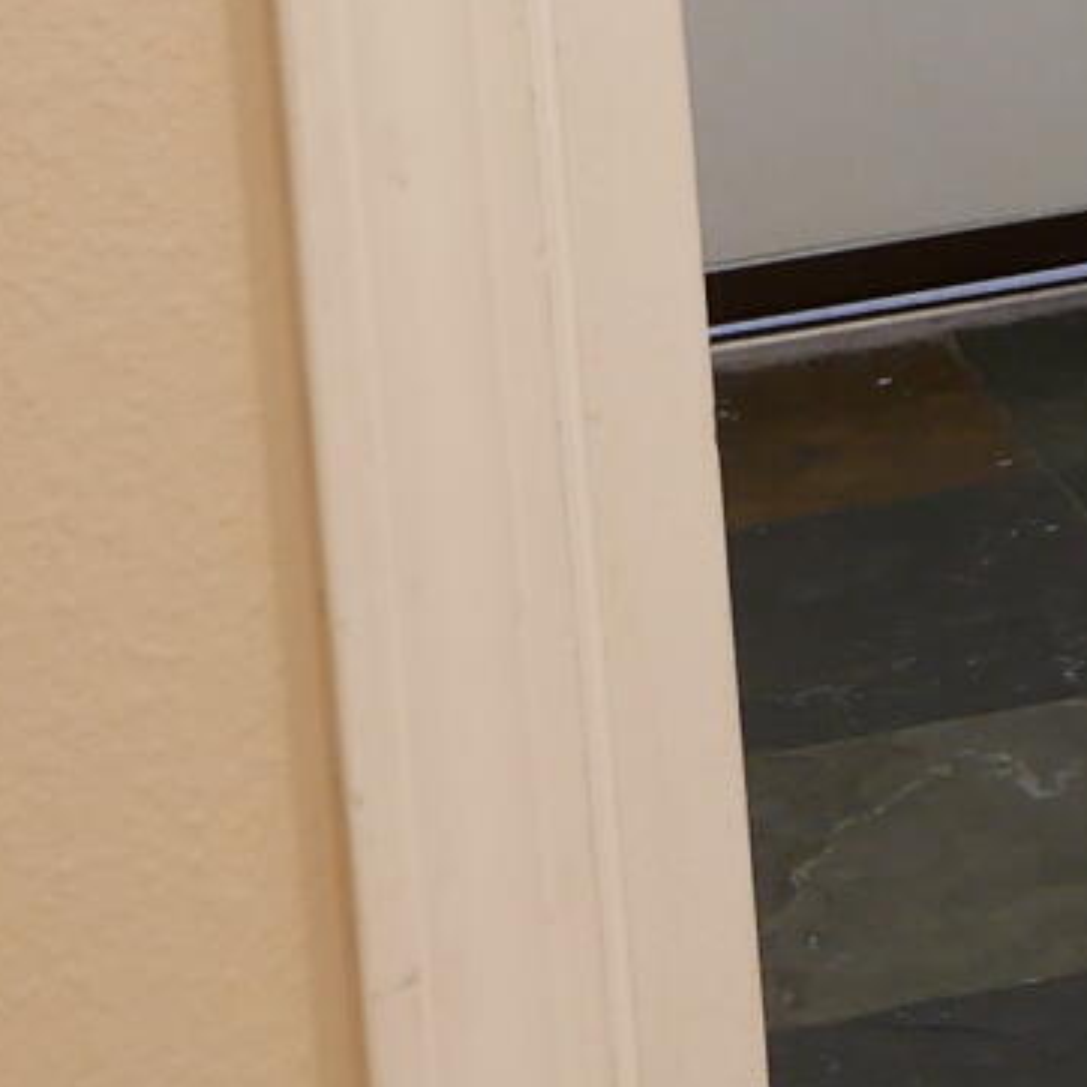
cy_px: -1291
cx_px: 2465
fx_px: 9379
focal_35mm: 264
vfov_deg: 6.4
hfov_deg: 6.4
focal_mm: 18
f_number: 4
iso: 200
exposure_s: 1/6
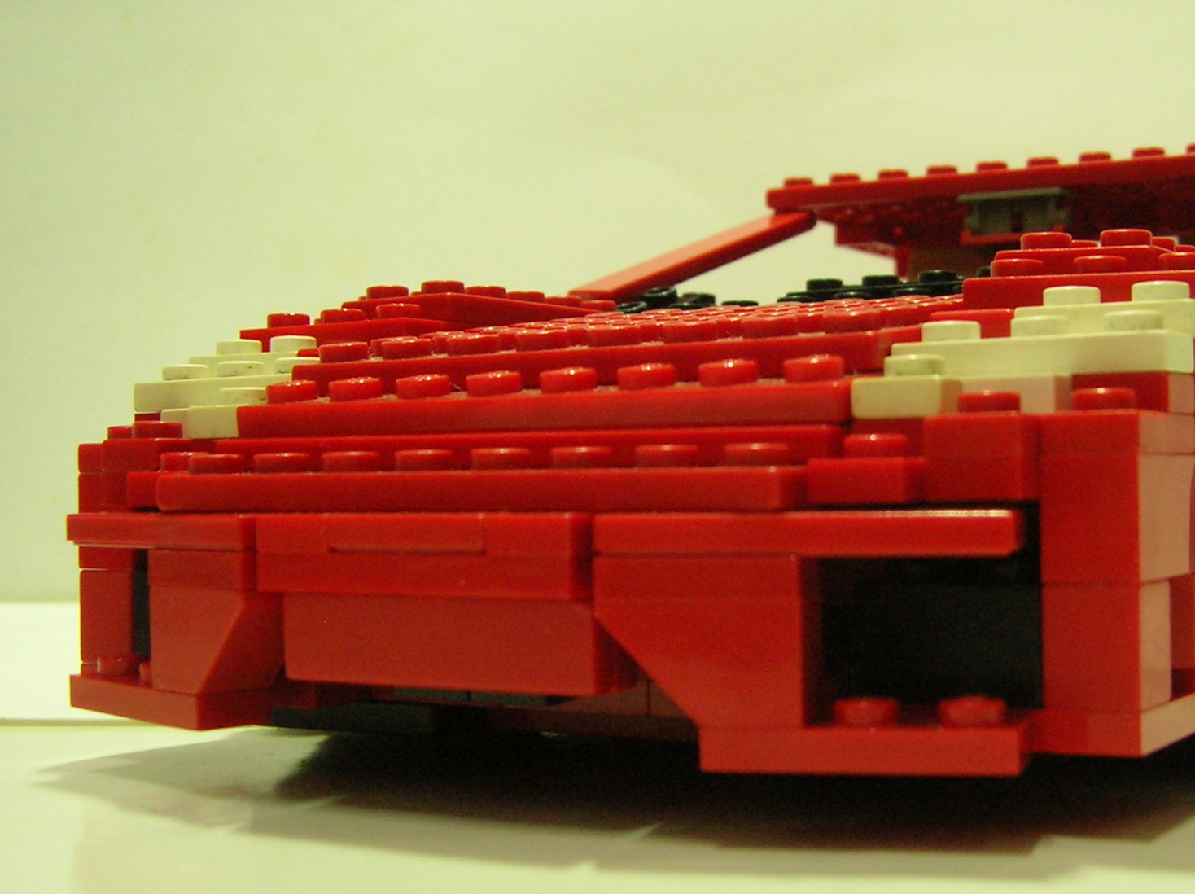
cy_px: 446
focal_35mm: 53
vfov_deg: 27.5
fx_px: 1828
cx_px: 900
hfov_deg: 35.4
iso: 136
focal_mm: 5.7
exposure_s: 1/4
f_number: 2.9
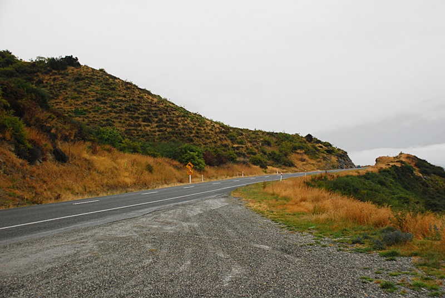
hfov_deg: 41.1
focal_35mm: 48
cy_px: 149
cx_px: 222
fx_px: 594
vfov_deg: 28.2
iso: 400
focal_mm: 32
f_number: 6.3
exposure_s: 1/250
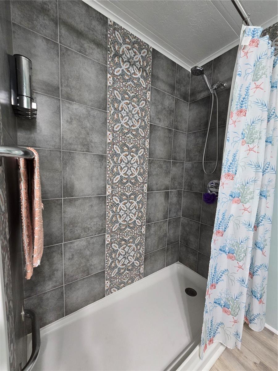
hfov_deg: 89.9
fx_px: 139
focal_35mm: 13
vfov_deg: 106.2
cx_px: 139
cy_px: 186
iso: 500
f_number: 2.2
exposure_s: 1/60
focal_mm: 2.2
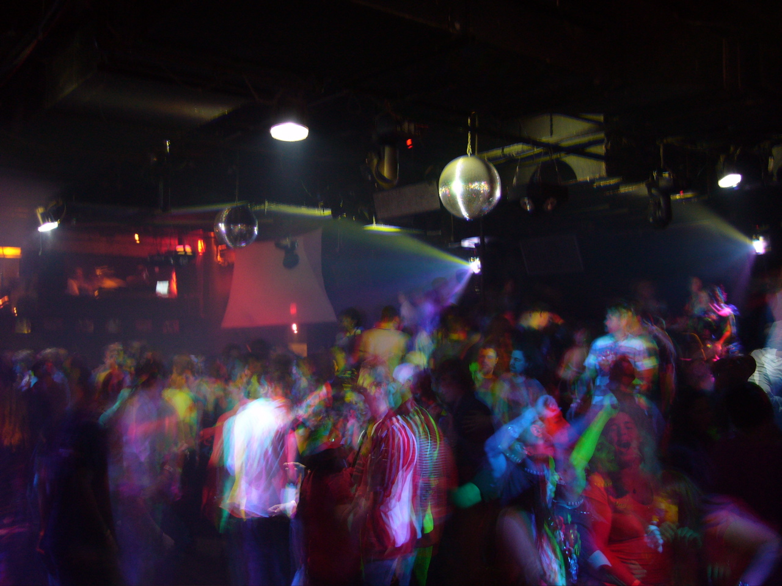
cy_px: 293
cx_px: 391
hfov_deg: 52.6
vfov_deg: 40.7
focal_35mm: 35
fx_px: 791
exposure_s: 6
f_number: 2.8
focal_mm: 5.8
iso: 80
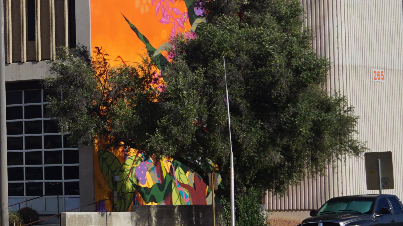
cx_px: -213
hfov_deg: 13.6
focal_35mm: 148
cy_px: 103
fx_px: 1581
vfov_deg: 8.2
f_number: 11
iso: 100
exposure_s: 1/250
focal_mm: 28
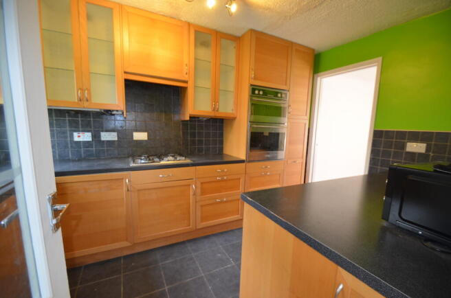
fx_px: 187
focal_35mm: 15
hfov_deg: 100.5
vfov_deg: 77.0
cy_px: 149
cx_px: 226
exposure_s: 1/60
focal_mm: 10
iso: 640
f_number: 3.5
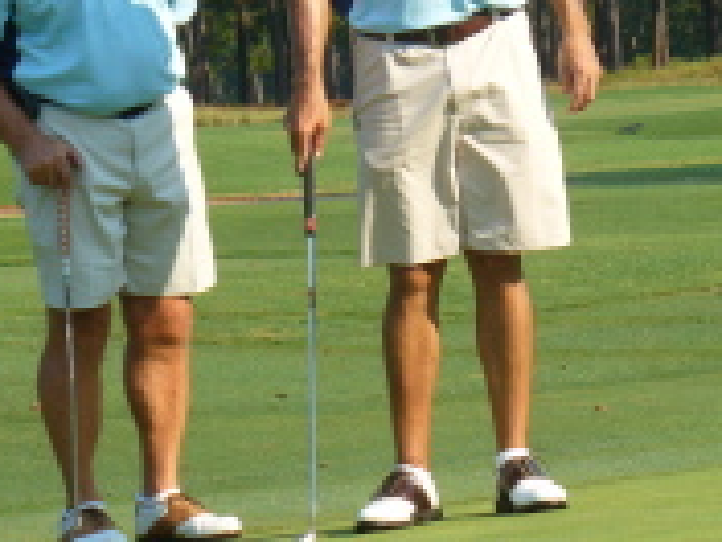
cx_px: 529
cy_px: 33
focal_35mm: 254
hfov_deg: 7.8
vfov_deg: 5.8
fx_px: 5298
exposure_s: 1/500
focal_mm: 21
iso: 80
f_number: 3.7
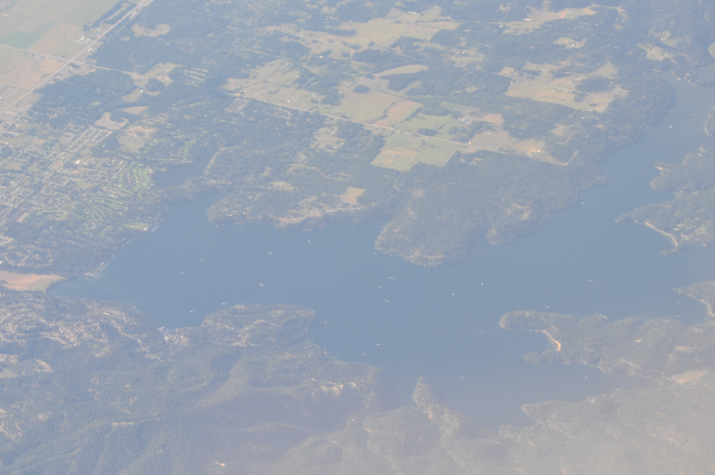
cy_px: 236
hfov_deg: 22.0
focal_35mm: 93
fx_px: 1836
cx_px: 363
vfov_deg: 14.7
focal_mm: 55
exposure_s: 1/200
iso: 200
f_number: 7.1
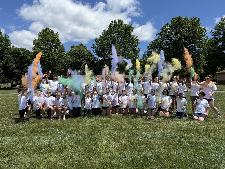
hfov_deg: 71.6
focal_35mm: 24
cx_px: 112
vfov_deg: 56.8
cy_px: 84
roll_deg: +0.4
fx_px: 156
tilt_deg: -3.4
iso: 80
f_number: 1.78
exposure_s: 1/5714
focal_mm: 6.76
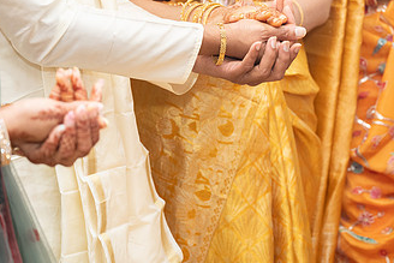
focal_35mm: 113
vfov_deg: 12.1
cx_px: 253
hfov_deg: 18.1
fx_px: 1237
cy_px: 34
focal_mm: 64
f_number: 3.5
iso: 800
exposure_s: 1/160
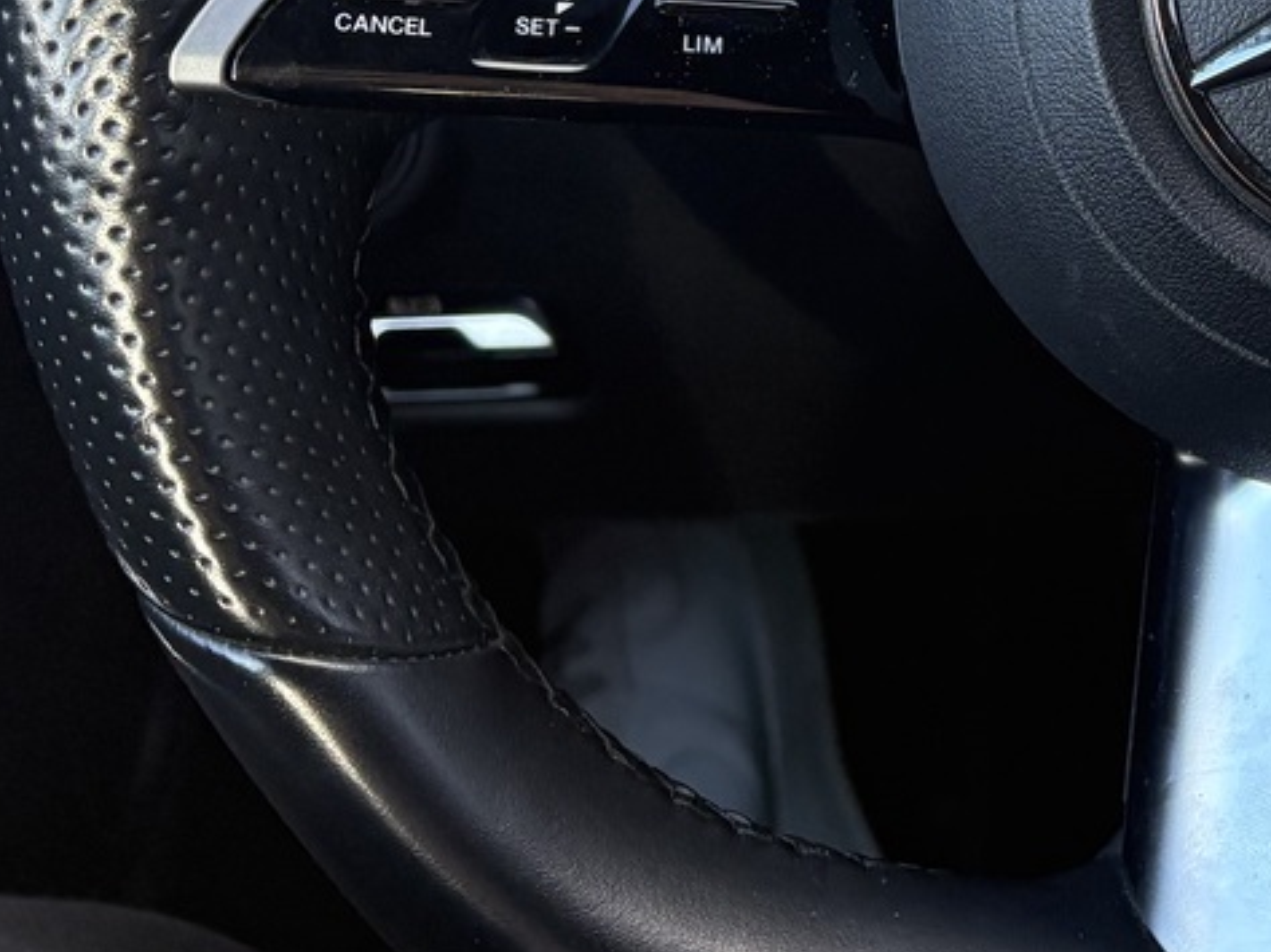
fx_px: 2899
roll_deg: +1.2
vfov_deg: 17.6
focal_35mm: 79
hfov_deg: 23.3
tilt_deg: -19.7
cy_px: -247
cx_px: 1373
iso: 125
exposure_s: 1/128
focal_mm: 5.96
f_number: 1.6
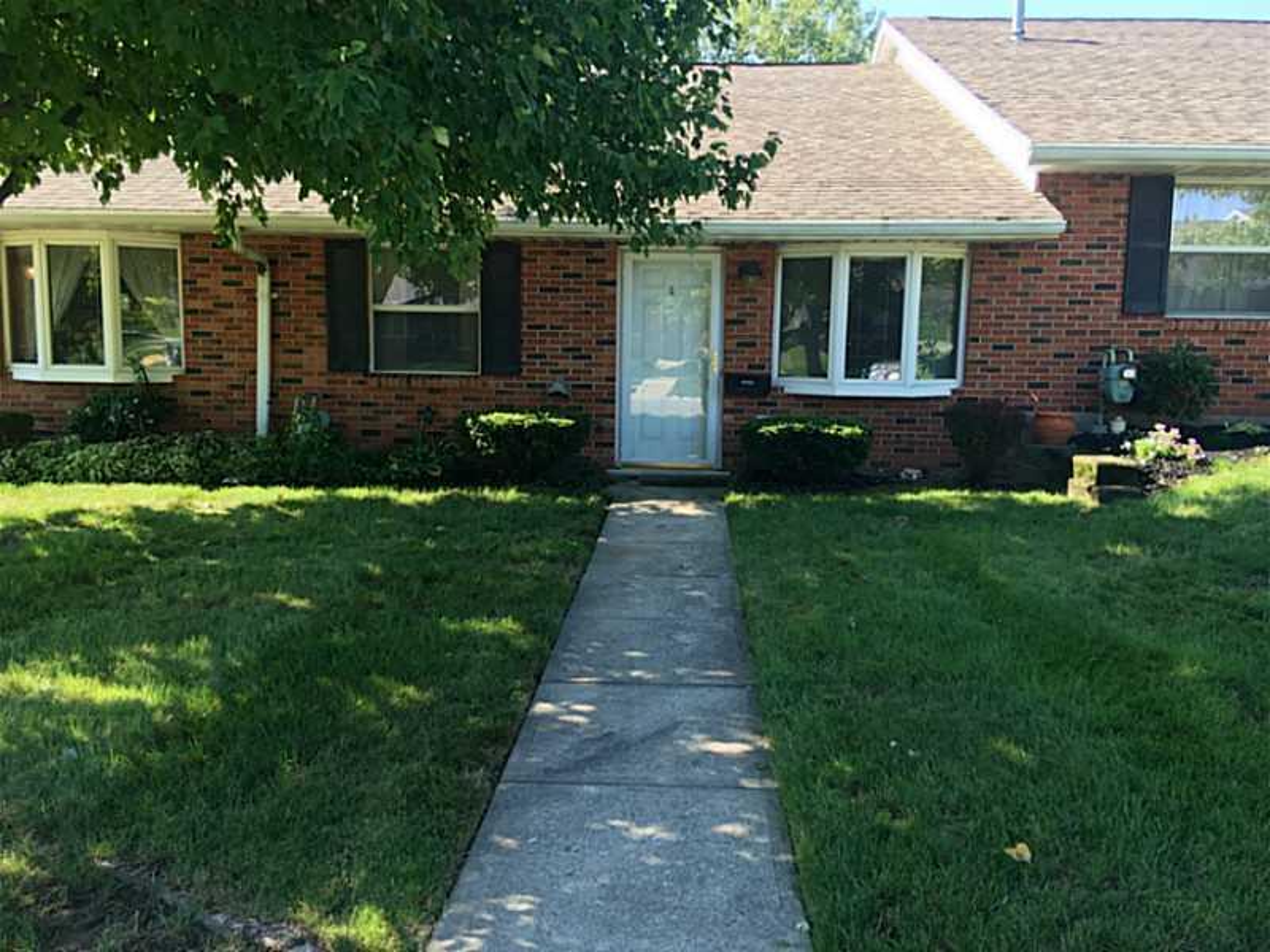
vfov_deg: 48.2
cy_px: 476
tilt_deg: -5.1
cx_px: 635
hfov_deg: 61.7
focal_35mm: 29
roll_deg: -1.2
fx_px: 1064
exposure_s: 1/150
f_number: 2.2
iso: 25
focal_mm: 4.15
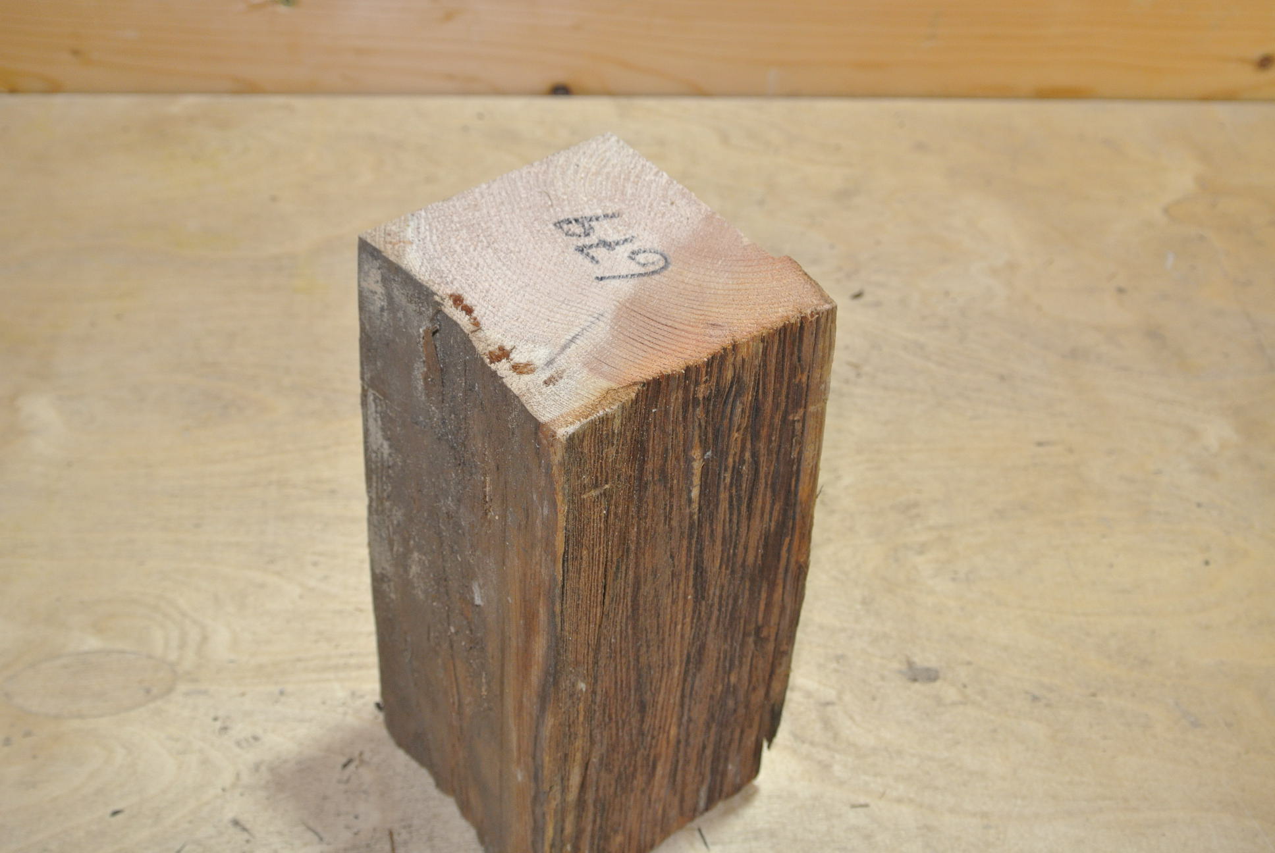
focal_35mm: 51
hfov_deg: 38.8
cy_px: 426
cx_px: 638
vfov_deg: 26.6
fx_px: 1808
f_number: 4.8
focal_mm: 18.9
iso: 280
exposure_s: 1/60
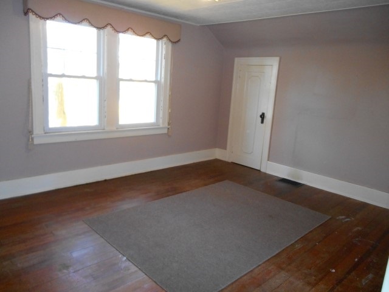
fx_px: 292
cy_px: 146
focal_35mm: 26
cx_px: 194
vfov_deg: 53.1
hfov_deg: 67.3
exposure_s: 1/25
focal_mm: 4.7
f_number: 3.4
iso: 360
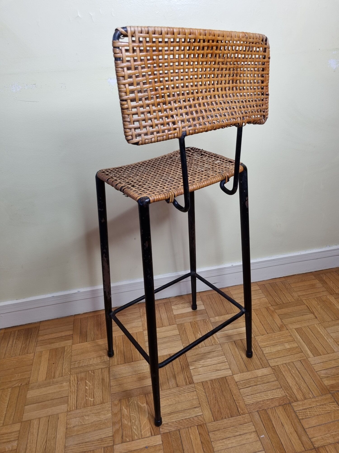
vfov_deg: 67.3
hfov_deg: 53.1
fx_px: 339
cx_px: 170
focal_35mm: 26
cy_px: 226
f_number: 1.8
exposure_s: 1/100
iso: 160
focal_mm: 5.4
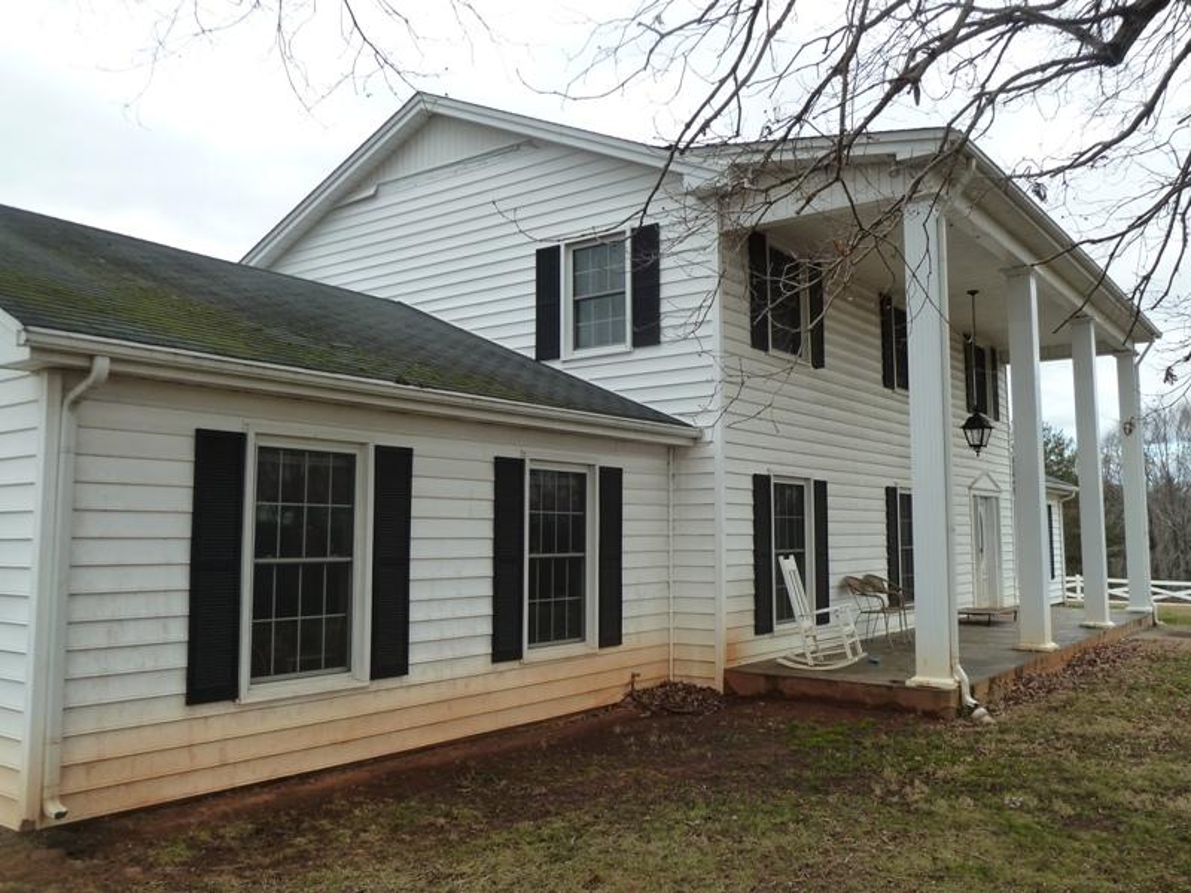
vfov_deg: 46.8
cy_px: 446
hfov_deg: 60.0
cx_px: 596
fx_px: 1032
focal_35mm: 30
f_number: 4
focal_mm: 5
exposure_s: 1/200
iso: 125
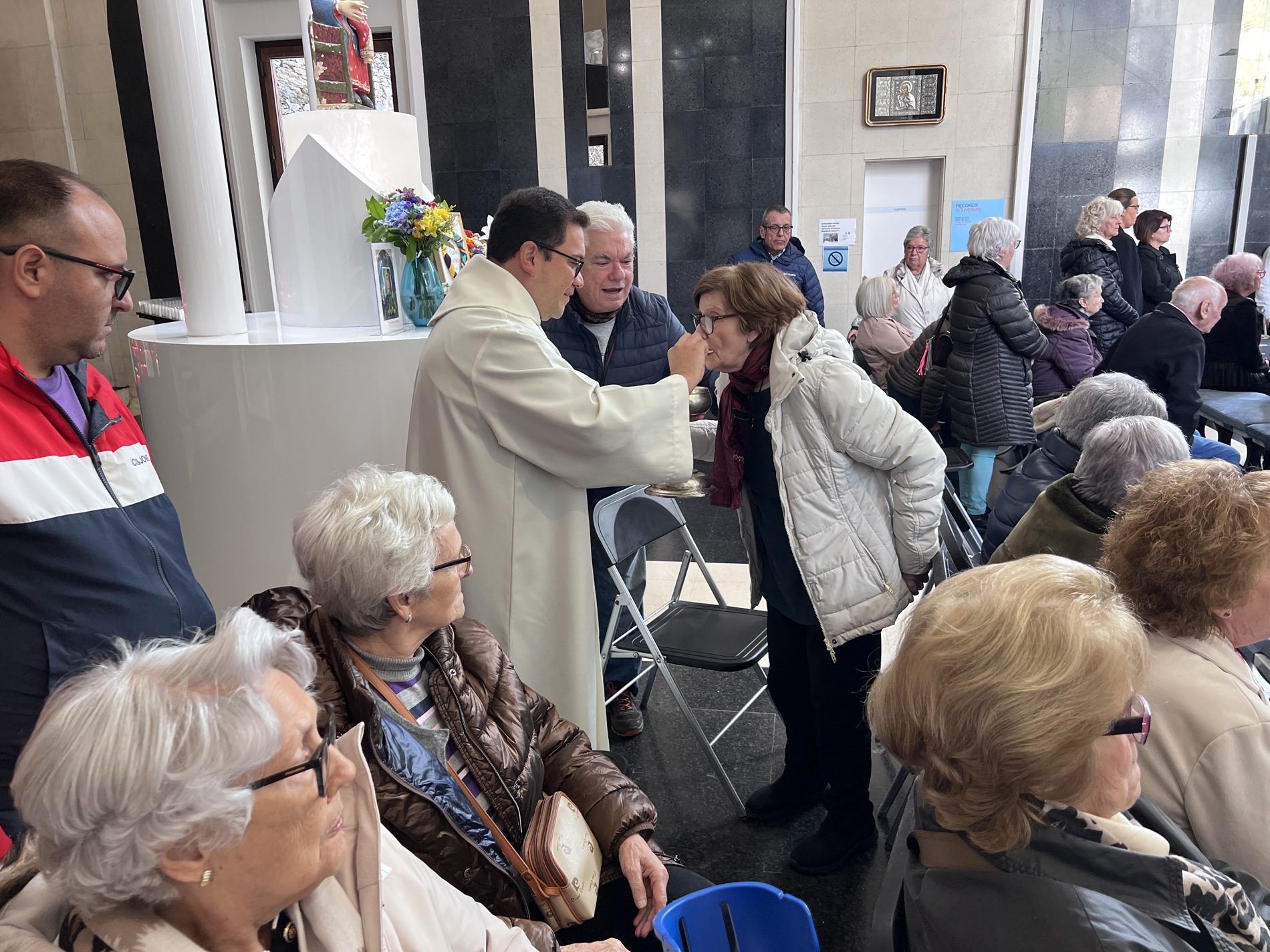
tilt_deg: -14.7
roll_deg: +1.9
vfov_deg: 53.1
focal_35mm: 26
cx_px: 635
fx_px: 954
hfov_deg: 67.3
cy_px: 476
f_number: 1.5
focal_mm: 5.7
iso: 125
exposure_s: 1/100
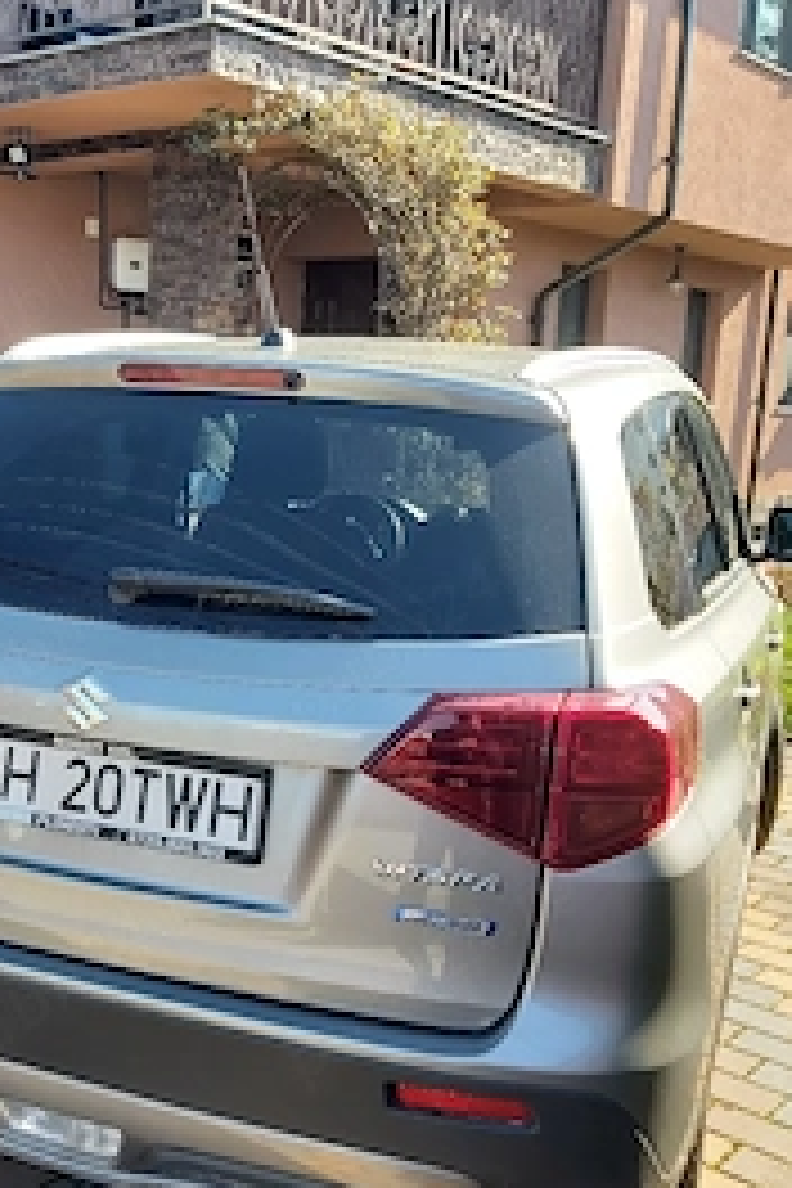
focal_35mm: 41
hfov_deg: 31.9
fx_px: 1353
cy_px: 675
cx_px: 171
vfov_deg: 47.3
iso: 64
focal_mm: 3.92
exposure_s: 1/286
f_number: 1.7
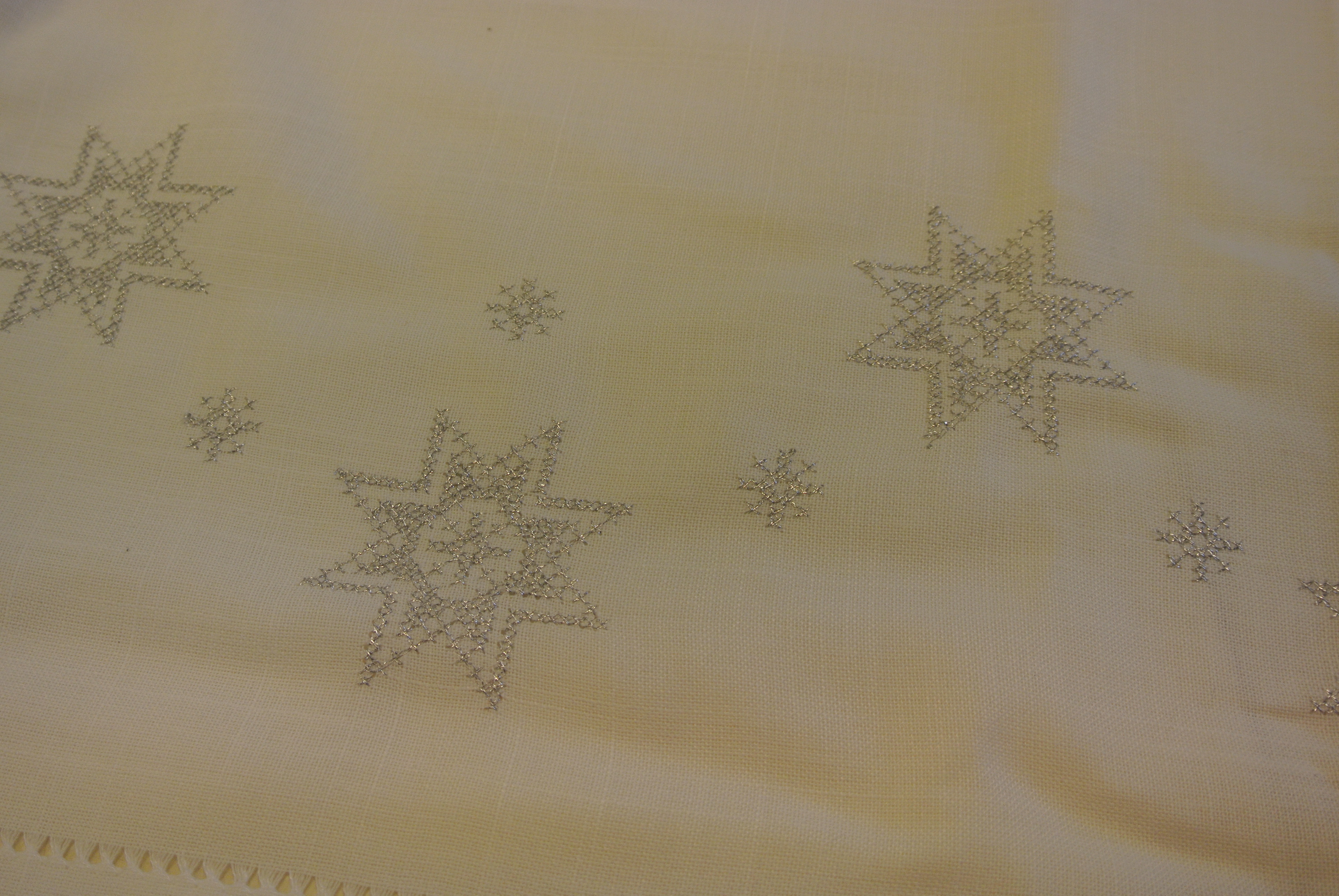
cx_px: 670
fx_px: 1341
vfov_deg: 37.0
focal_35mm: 36
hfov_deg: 53.1
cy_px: 448
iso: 280
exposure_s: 1/125
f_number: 4
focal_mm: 13.6
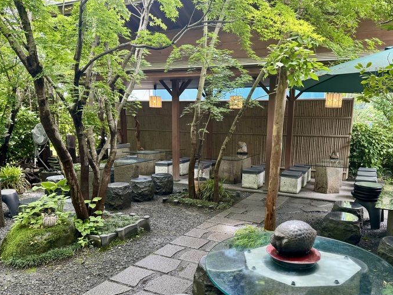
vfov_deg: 48.0
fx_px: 329
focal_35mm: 29
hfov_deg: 61.5
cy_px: 173
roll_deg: -1.0
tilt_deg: -8.7
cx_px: 213
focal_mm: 6.76
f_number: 1.78
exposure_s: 1/121
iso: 125
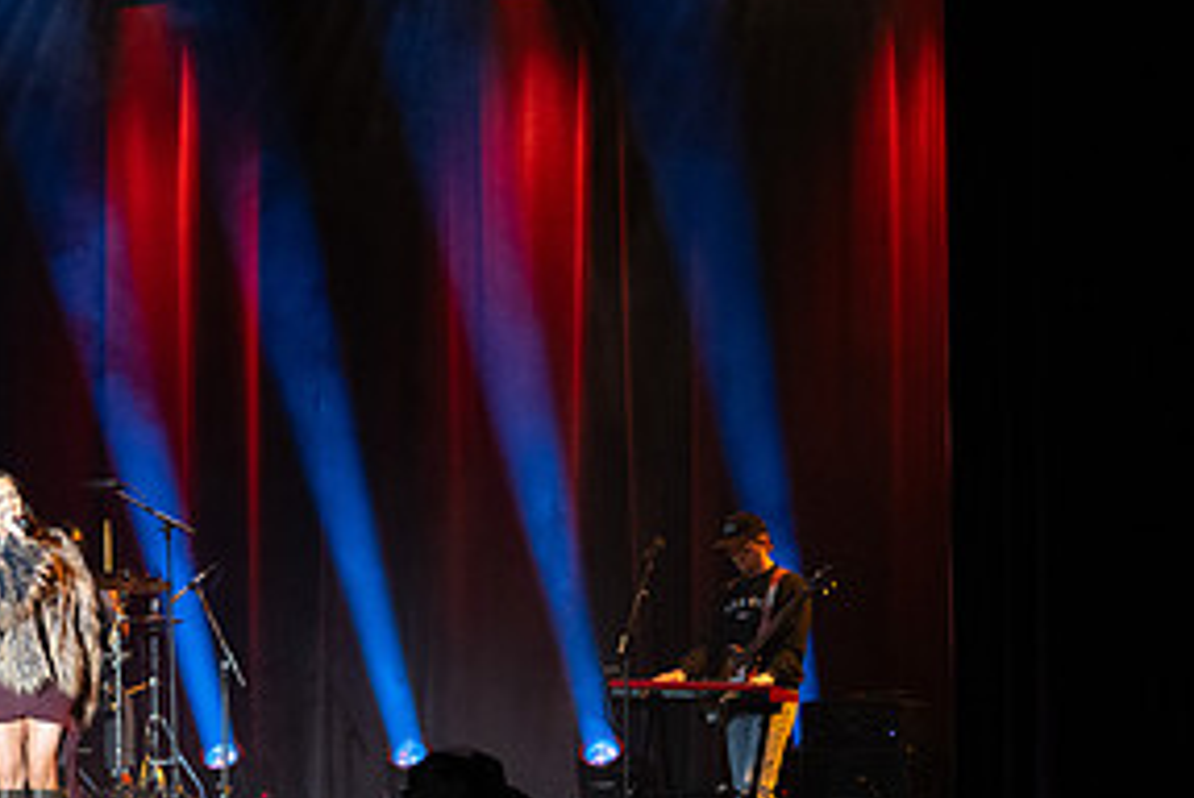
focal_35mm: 144
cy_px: 588
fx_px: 4781
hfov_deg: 14.0
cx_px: -6
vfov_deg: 9.5
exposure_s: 1/200
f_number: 2.8
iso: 3200
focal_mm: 70
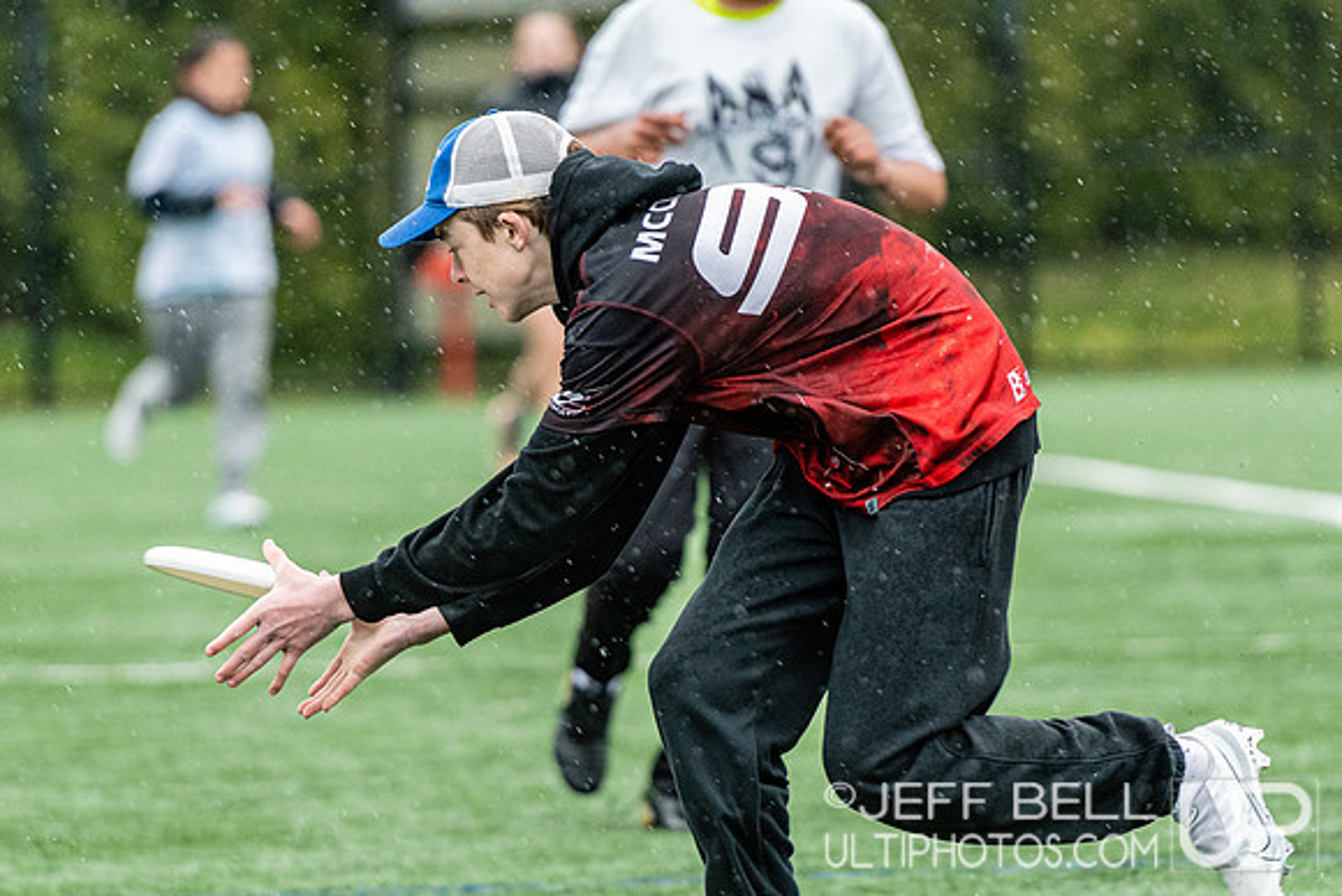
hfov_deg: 5.2
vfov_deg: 3.4
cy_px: 448
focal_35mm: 400
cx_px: 671
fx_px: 14914
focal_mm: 200
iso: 1400
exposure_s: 1/1000
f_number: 3.2
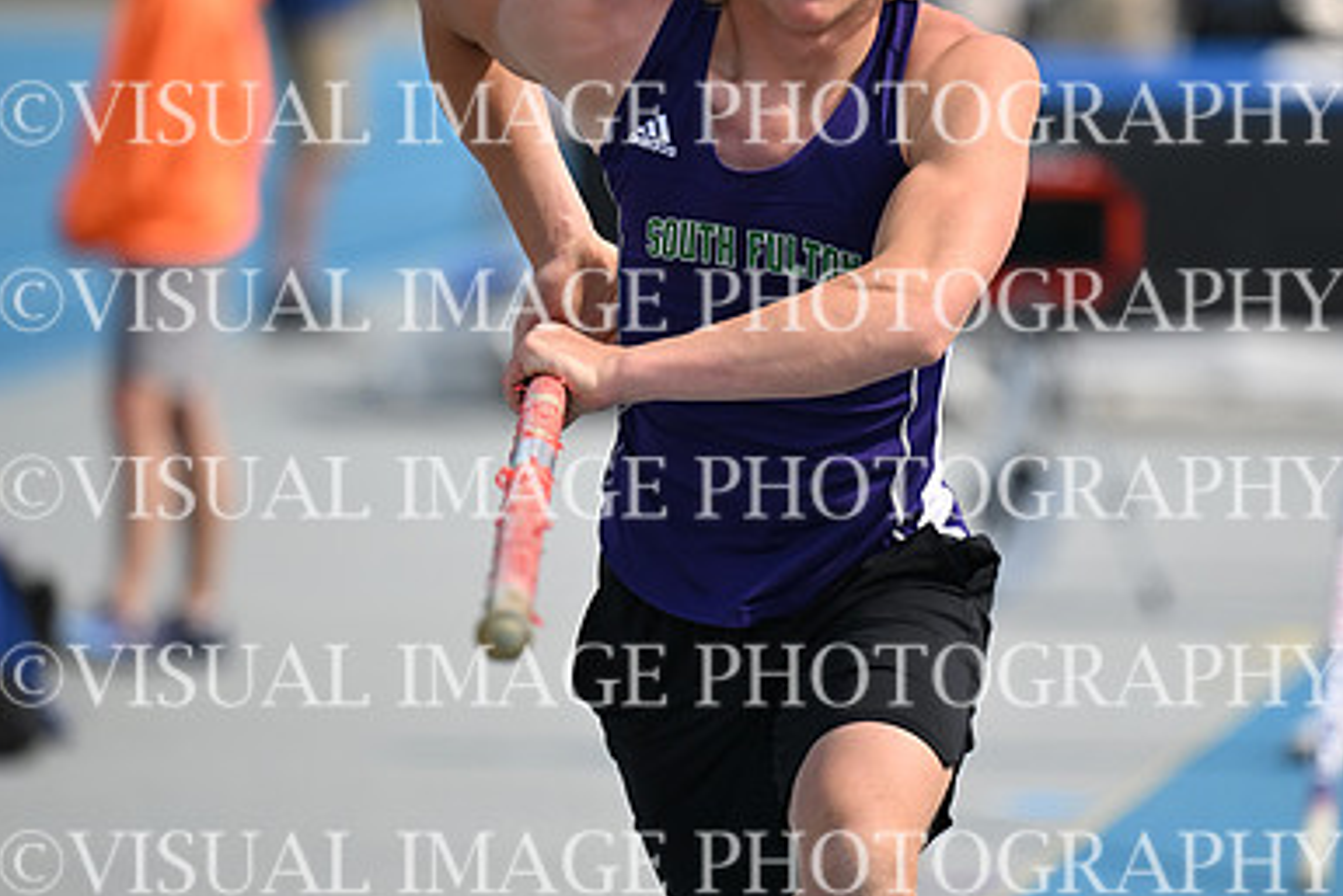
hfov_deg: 3.4
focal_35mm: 603
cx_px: 672
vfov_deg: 2.3
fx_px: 22502
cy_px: 394
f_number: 4.5
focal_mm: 400
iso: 500
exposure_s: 1/4000
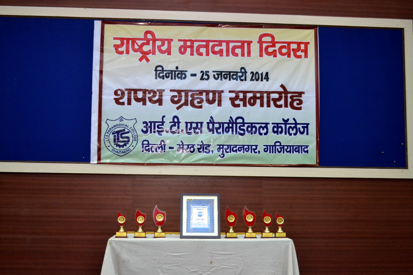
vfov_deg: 29.9
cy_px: 138
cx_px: 206
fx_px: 516
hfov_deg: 43.6
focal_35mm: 45
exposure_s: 1/60
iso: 3200
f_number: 4.5
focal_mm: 30
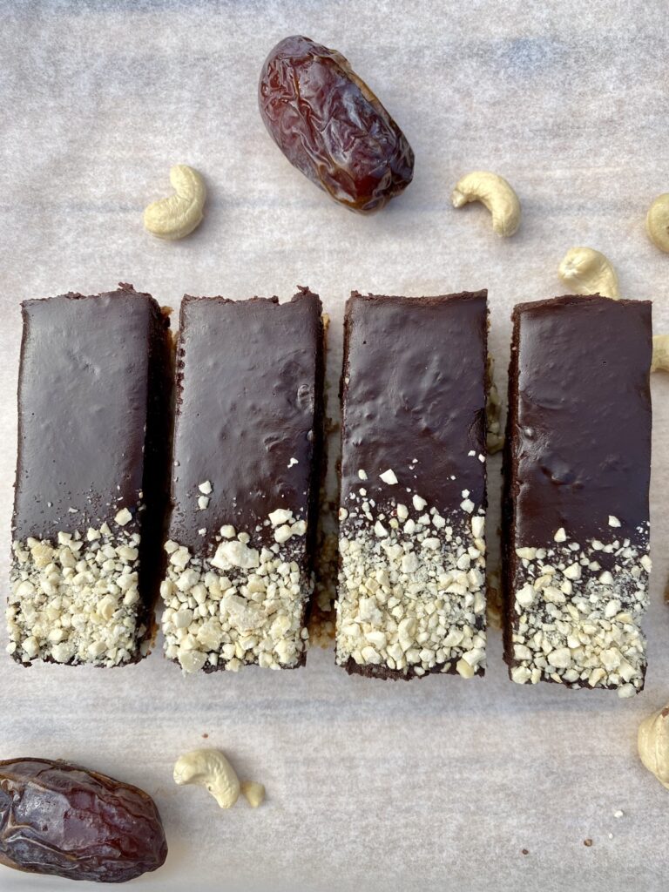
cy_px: 446
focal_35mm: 26
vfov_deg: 67.3
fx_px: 670
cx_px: 334
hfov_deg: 53.1
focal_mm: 4.25
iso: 32
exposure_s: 1/799
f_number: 1.8
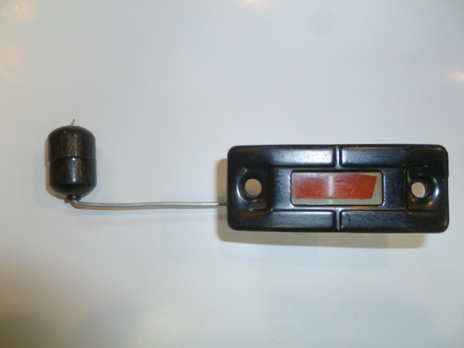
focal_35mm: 28
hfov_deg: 63.4
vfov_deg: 49.7
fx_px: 375
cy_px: 174
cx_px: 232
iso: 200
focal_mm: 5
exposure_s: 1/30
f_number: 3.3
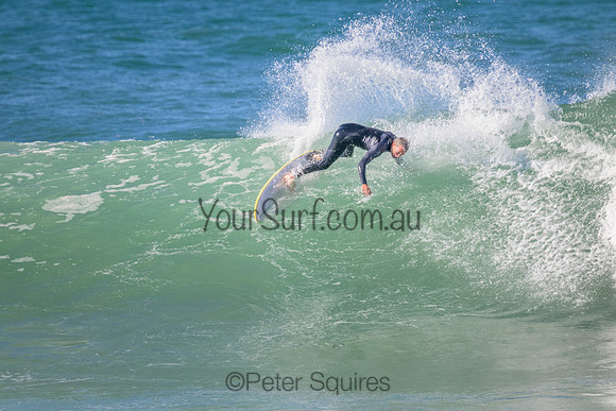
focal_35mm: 800
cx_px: 308
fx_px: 13691
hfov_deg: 2.6
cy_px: 206
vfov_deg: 1.7
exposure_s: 1/2000
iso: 1800
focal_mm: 800
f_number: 11
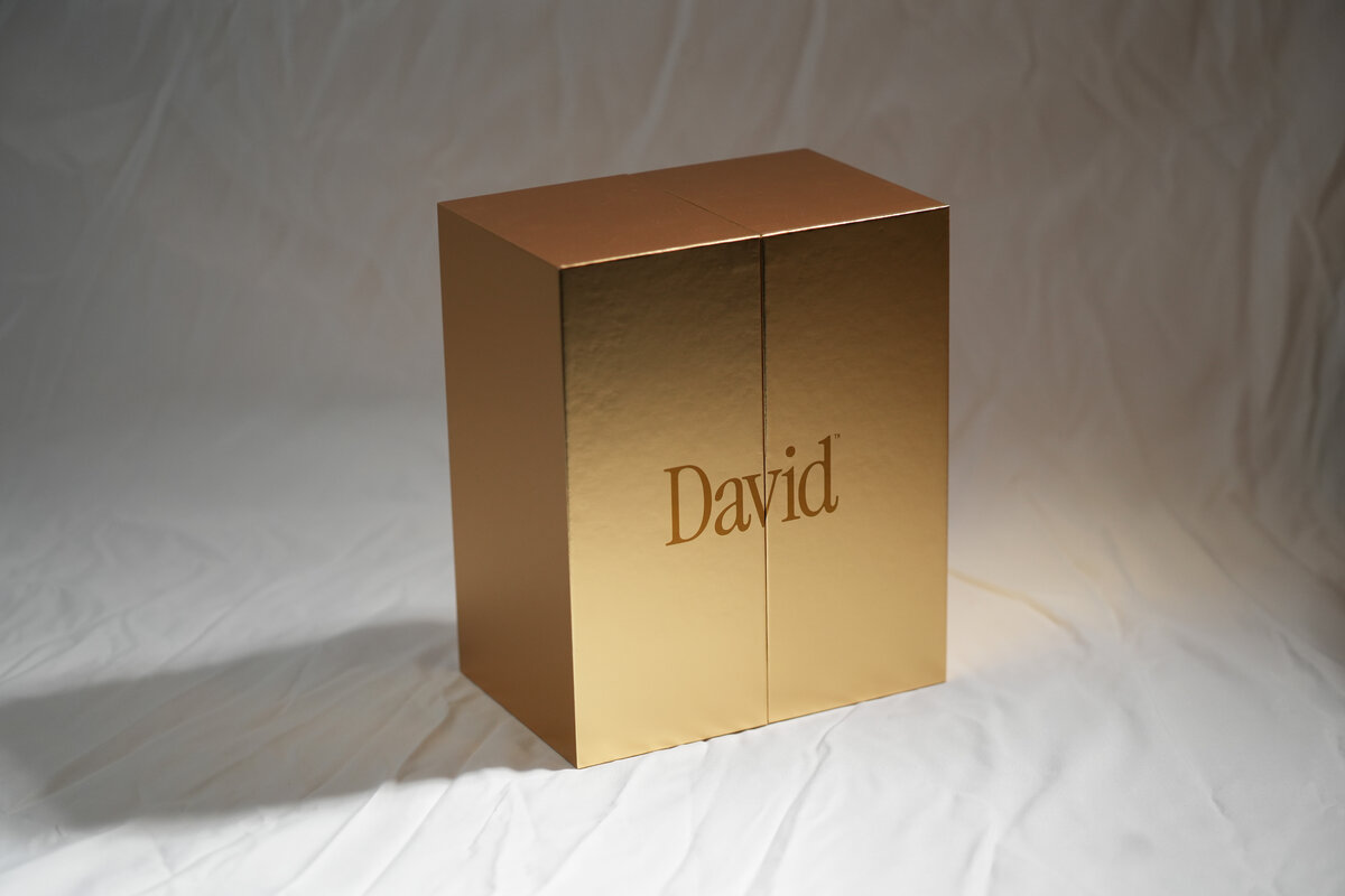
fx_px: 2802
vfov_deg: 18.2
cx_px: 672
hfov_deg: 27.0
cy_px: 448
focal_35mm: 75
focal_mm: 75
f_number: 2.8
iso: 800
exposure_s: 1/6400
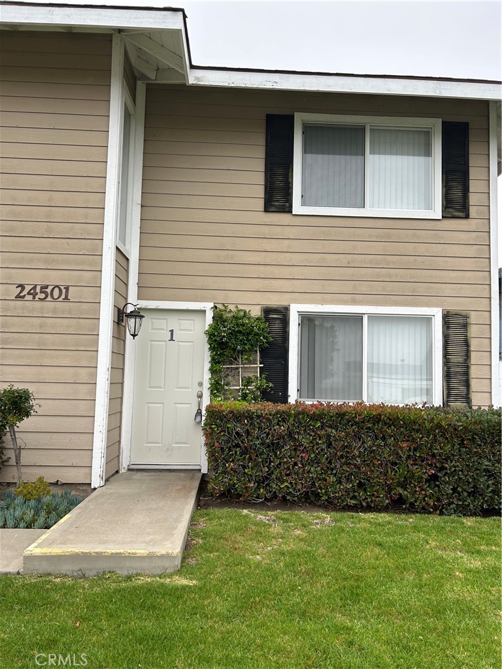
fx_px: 503
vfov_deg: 67.3
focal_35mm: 26
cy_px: 334
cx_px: 251
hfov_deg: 53.1
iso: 50
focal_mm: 5.7
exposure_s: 1/361
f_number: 1.5
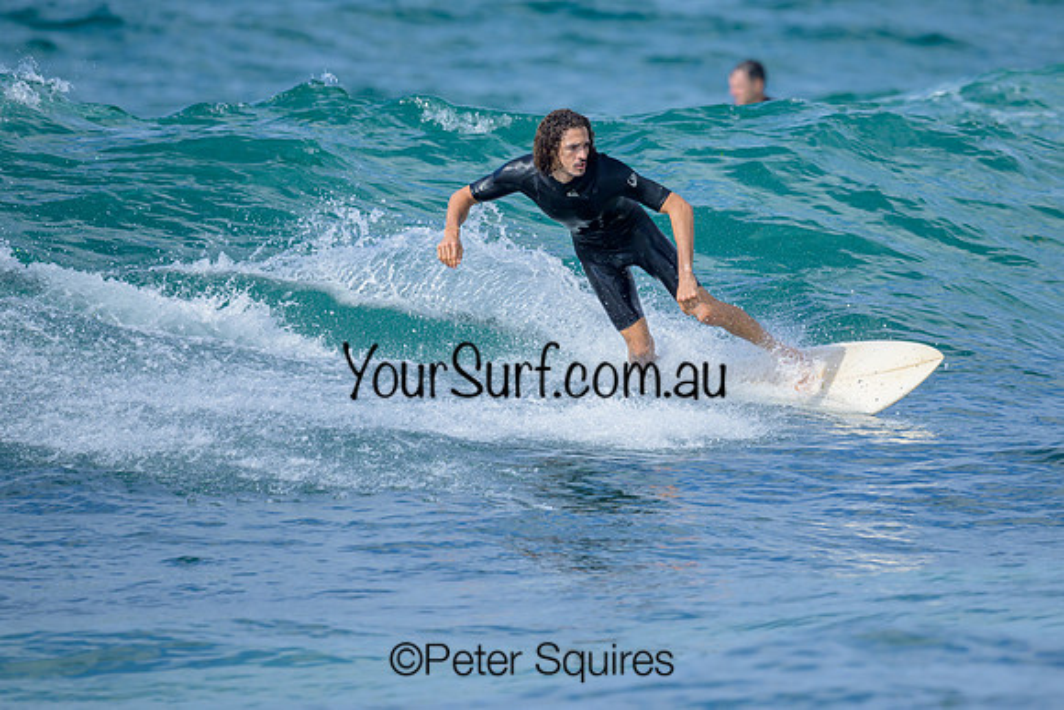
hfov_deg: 2.1
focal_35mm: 965
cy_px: 307
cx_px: 550
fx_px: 28525
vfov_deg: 1.4
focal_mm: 800
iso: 320
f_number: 6.3
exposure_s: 1/2000
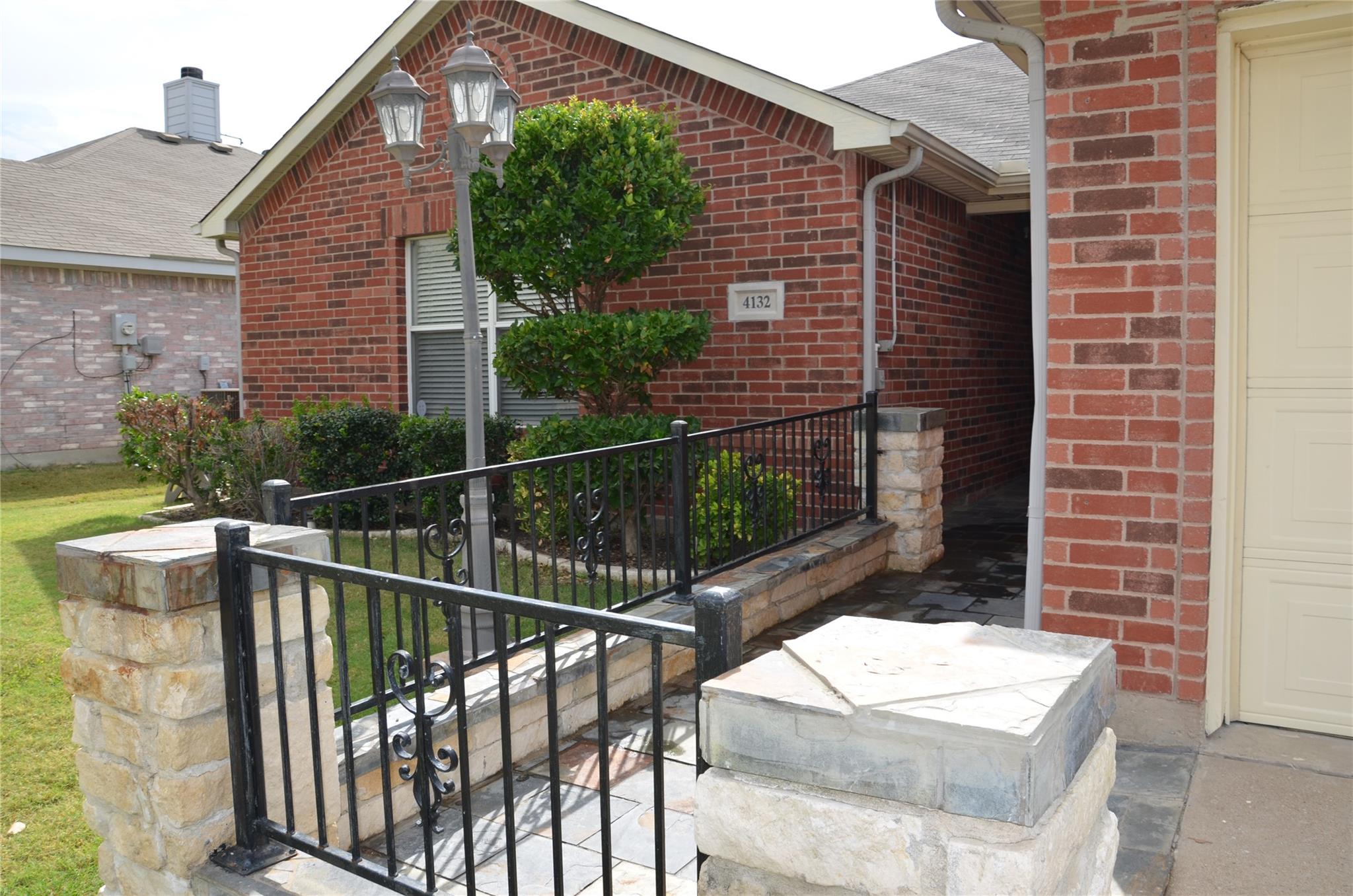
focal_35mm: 27
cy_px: 448
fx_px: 1013
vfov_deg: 47.7
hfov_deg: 67.5
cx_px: 676
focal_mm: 18
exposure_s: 1/200
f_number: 8
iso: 100
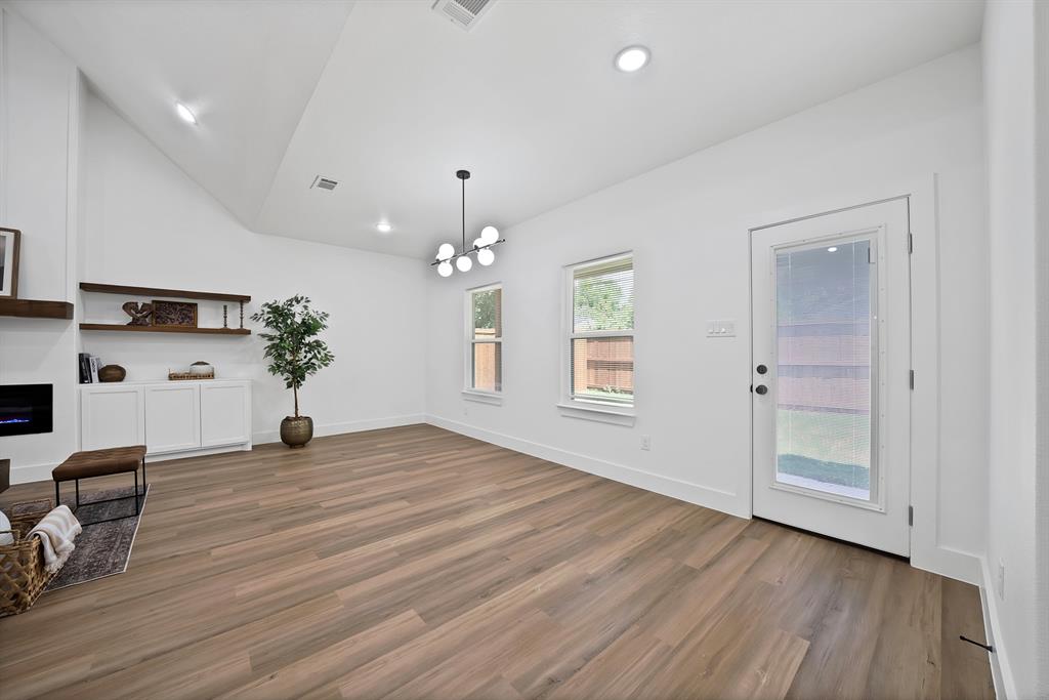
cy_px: 350
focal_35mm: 12
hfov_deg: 112.6
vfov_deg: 90.0
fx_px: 350
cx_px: 524
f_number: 9
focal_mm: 12
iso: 640
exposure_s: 1/10
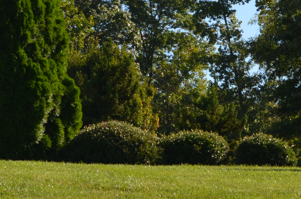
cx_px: 277
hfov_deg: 8.8
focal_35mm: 234
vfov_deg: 5.8
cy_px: -36
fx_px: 1956
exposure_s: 1/200
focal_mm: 55
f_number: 9
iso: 100
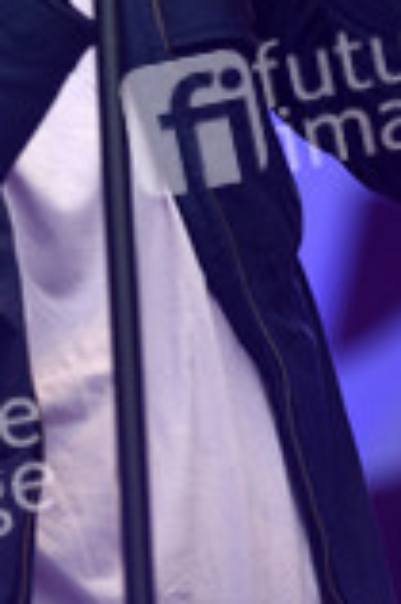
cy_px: -84
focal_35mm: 505
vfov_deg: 4.1
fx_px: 8456
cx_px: -31
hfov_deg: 2.7
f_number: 3.5
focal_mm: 200
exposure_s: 1/500
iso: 800
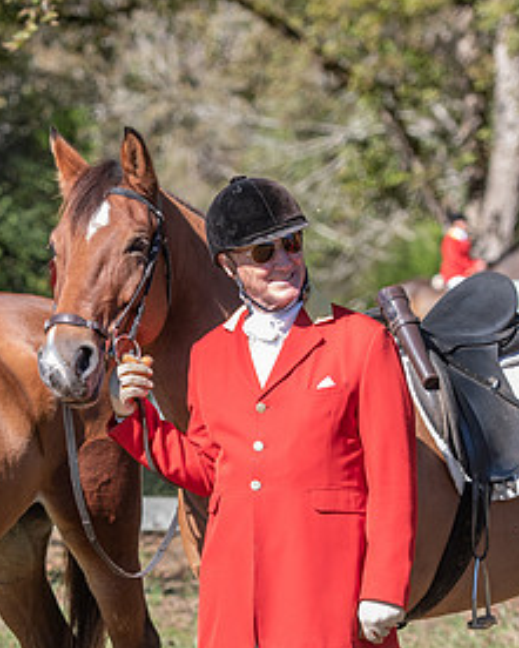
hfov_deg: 5.7
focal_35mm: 270
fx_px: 5181
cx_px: 30
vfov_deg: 7.1
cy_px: 528
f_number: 4
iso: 280
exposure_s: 1/320
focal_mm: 102
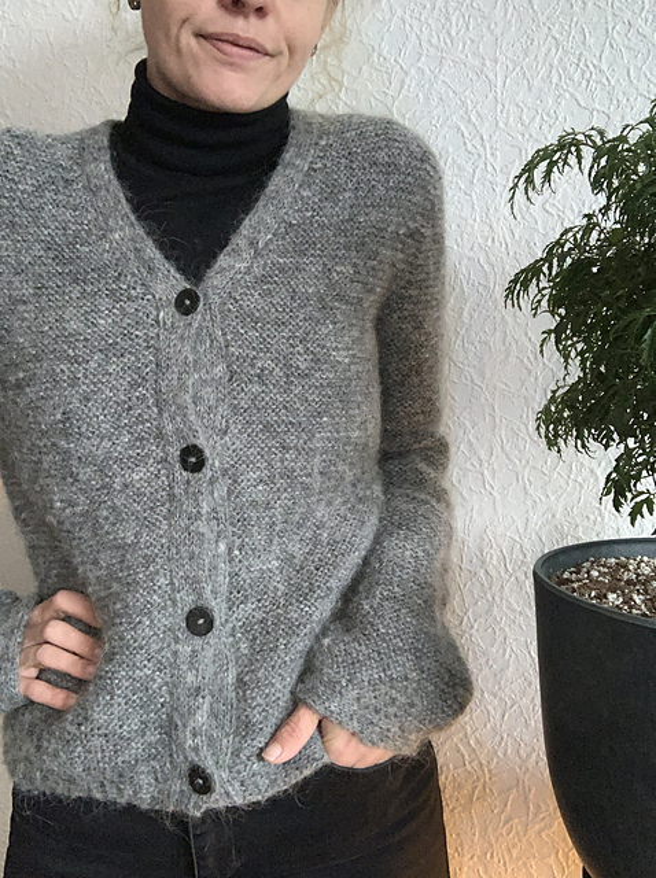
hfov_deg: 44.1
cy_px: 439
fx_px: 811
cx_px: 328
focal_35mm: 32
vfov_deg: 56.9
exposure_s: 1/29
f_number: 2.2
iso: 320
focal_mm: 2.87
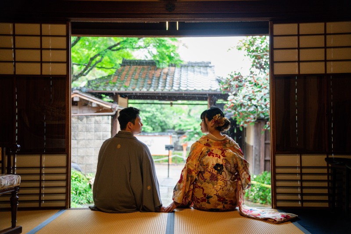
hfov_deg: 41.9
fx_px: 458
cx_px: 176
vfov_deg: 28.6
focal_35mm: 47
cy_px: 117
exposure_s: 1/320
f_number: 2.5
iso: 2000
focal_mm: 47
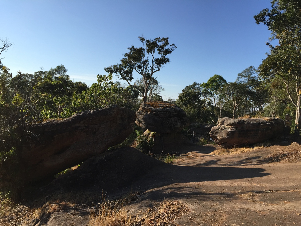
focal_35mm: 29
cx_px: 150
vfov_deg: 48.2
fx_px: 252
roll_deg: -5.4
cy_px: 113
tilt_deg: -2.1
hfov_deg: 61.7
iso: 32
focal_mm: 4.15
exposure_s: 1/1582
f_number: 2.2
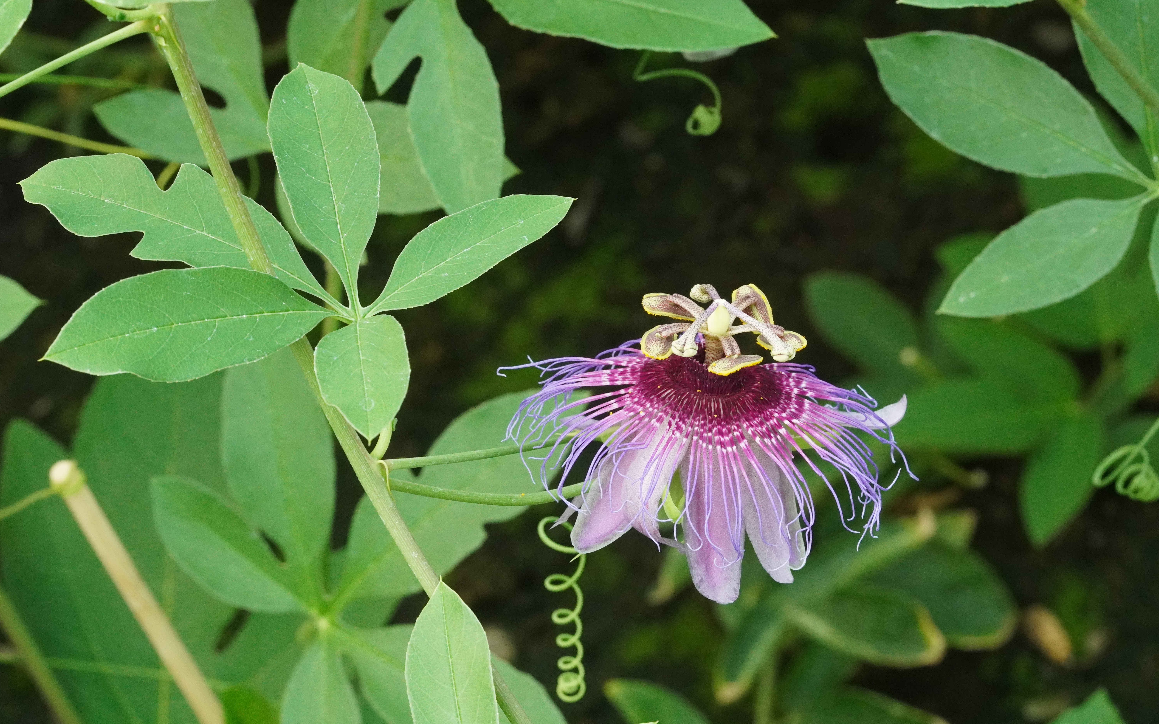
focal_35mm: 138
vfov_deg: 9.5
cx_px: 580
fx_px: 4359
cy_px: 359
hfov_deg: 15.1
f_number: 13
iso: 5000
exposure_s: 1/160
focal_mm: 90
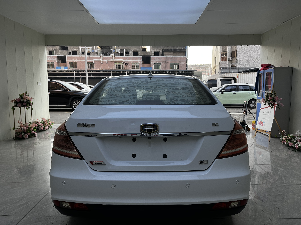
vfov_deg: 53.1
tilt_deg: -5.9
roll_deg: +0.2
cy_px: 112
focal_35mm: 26
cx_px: 150
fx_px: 226
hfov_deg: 67.3
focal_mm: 5.1
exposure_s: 1/432
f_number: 1.6
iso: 50
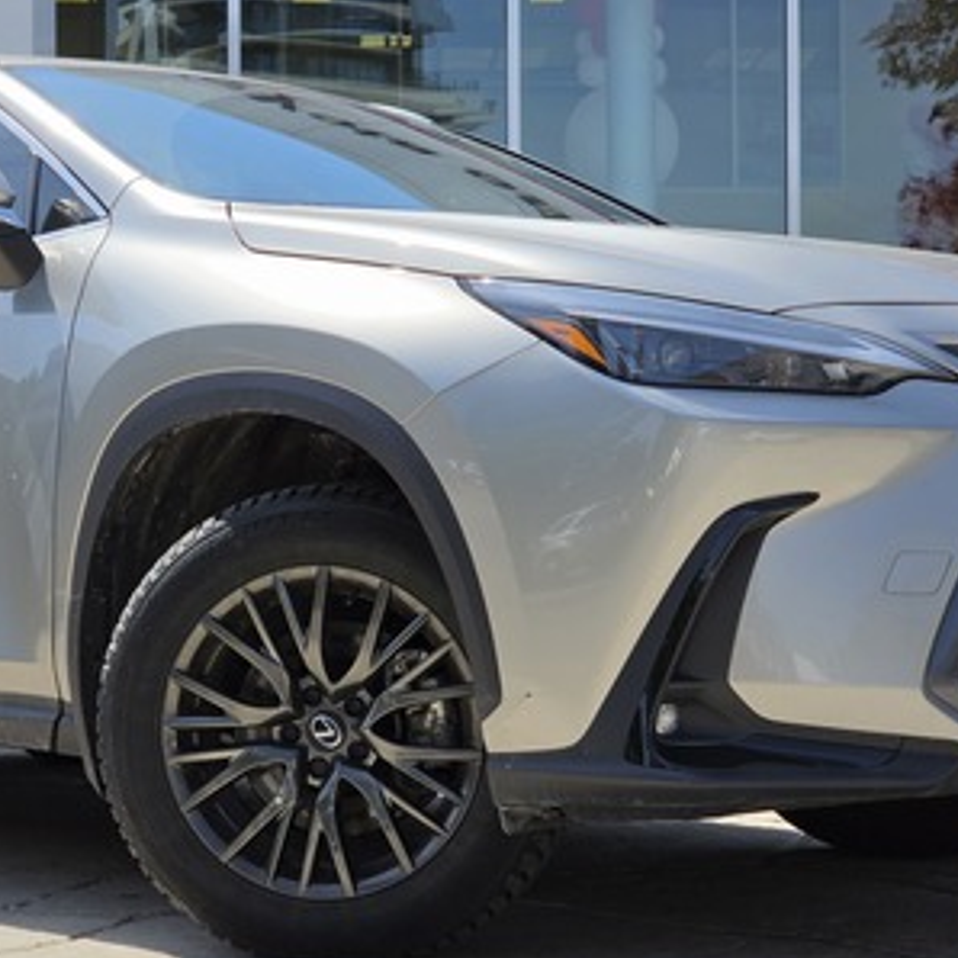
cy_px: 503
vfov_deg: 20.2
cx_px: 341
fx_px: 2693
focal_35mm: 86
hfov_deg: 20.1
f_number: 2.4
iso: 25
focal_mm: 7
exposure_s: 1/1041
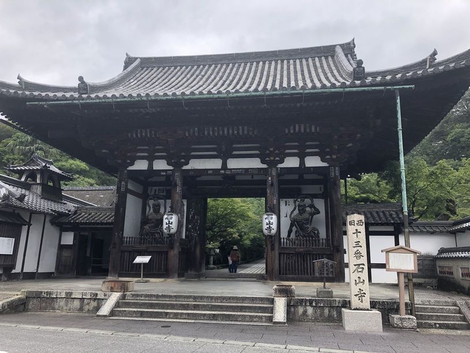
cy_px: 176
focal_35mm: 28
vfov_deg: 49.7
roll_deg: -1.7
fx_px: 380
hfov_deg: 63.5
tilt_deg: +13.3
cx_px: 235
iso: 20
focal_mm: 3.99
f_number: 1.8
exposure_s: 1/357
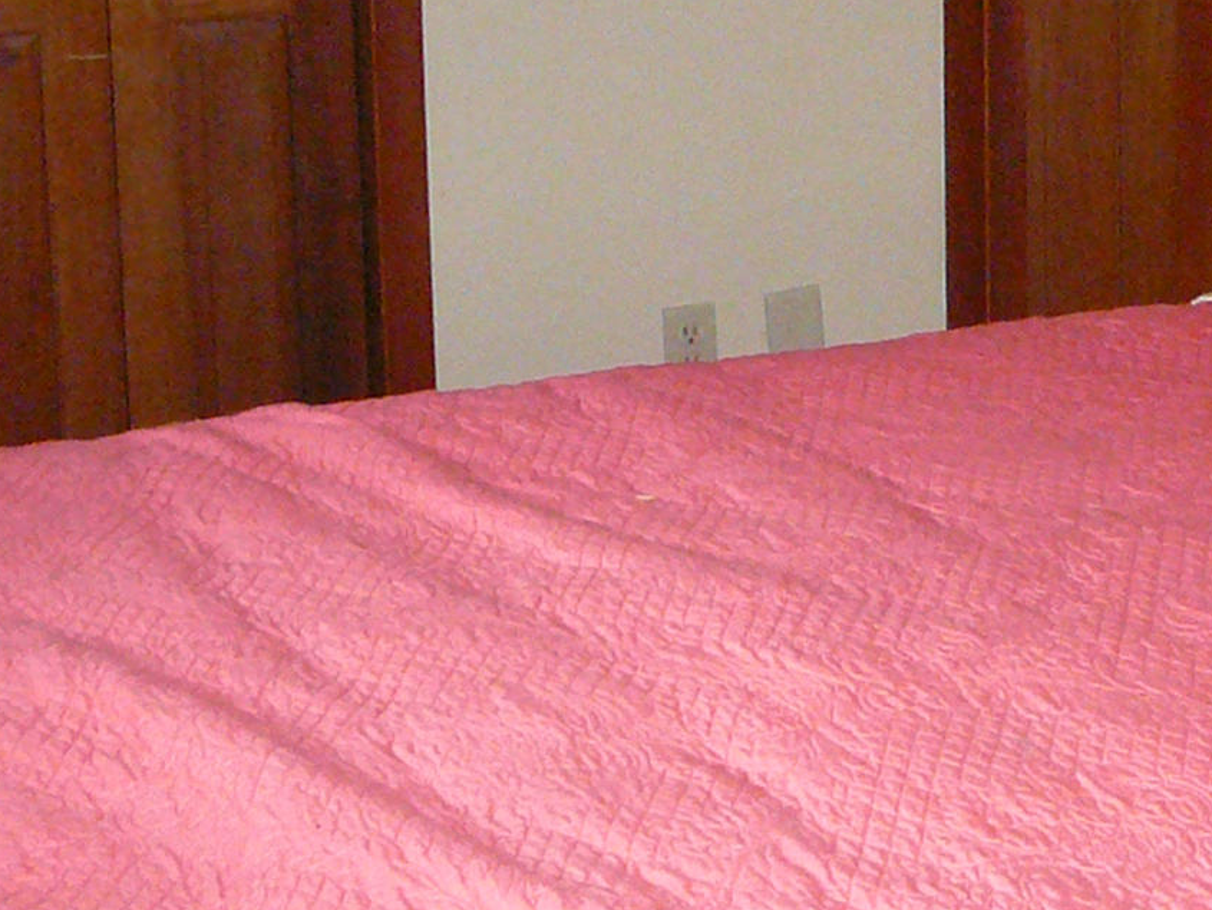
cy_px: 17
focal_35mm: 106
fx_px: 3712
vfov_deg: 13.8
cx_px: 968
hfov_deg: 18.4
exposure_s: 1/30
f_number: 2.8
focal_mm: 5.2
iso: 400
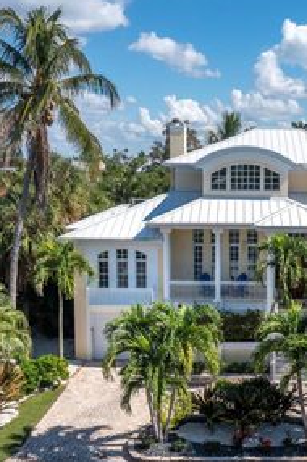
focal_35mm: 49
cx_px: 260
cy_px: 233
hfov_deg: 26.8
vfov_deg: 40.4
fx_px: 628
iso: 100
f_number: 7.1
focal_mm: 10.26
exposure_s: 1/1000
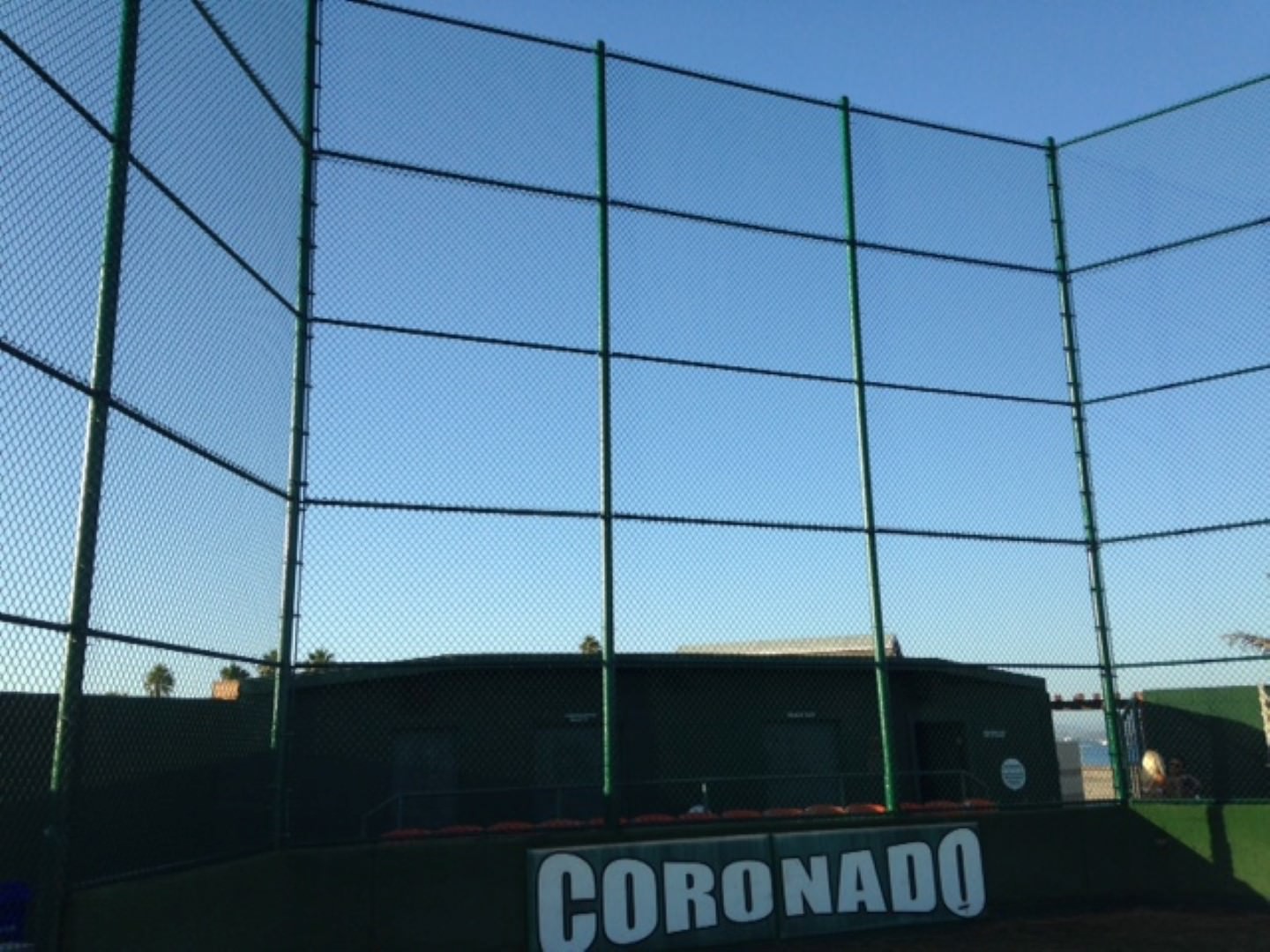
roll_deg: +0.6
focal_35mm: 33
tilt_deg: +13.8
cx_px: 635
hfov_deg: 55.4
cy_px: 476
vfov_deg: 42.9
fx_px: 1211
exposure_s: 1/889
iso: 50
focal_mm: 4.12
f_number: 2.4
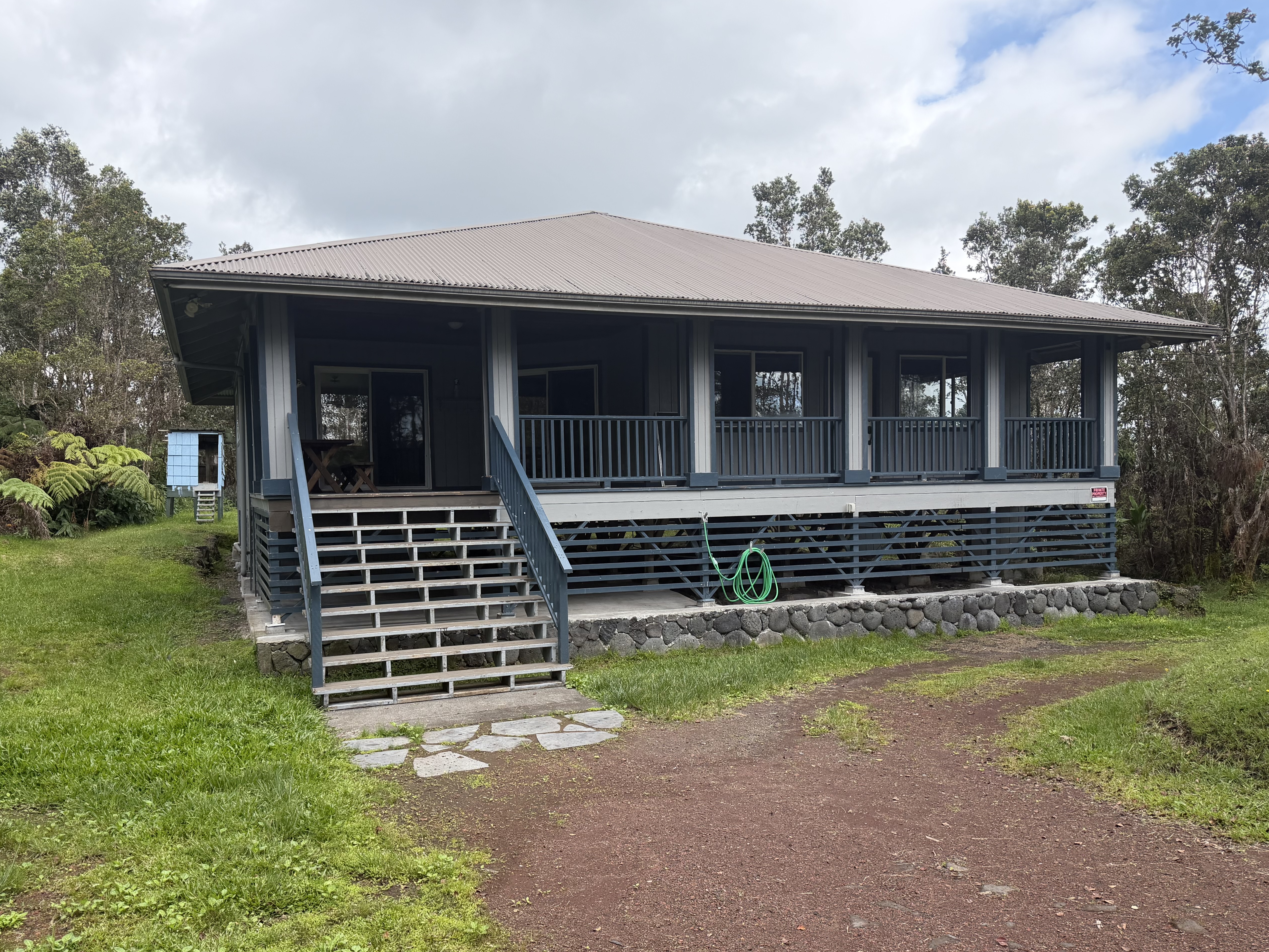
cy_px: 509
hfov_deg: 65.3
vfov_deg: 51.3
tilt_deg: -2.5
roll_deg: +1.6
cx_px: 612
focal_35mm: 27
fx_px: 990
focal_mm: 6.76
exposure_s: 1/2801
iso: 100
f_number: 1.78
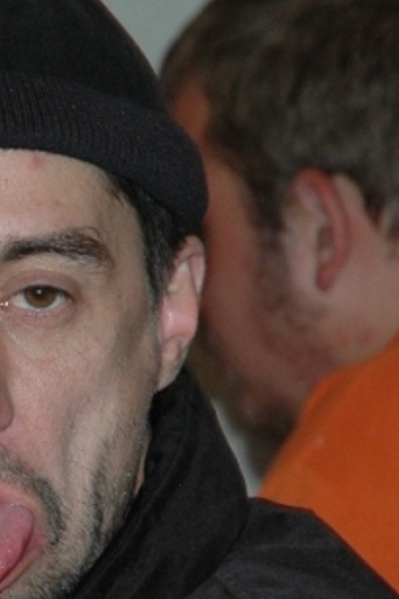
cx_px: -31
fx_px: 4543
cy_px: 387
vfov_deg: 7.5
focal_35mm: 273
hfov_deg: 5.0
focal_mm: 70
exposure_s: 1/60
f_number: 4.5
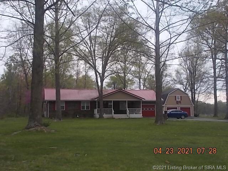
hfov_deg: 42.9
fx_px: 290
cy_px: 86
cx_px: 114
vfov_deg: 32.9
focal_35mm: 44
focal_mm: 7.9
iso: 80
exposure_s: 1/125
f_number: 4.2
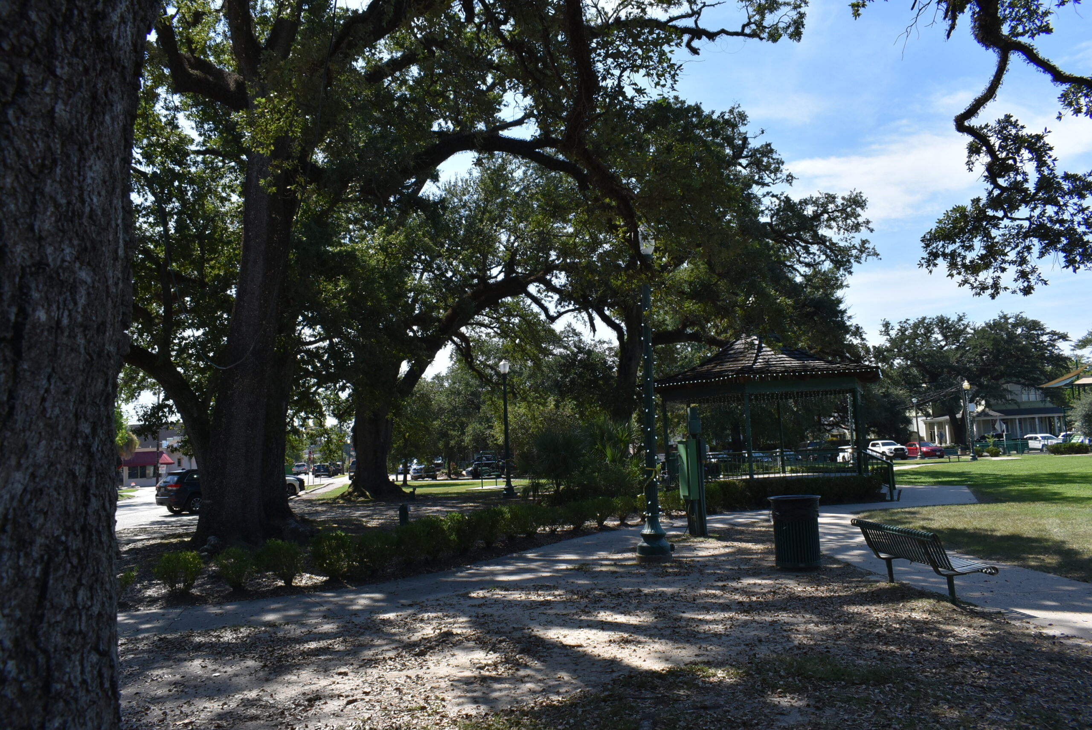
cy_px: 365
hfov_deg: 67.3
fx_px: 820
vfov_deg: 48.0
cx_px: 546
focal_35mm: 27
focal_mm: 18
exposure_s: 1/320
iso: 200
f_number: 9
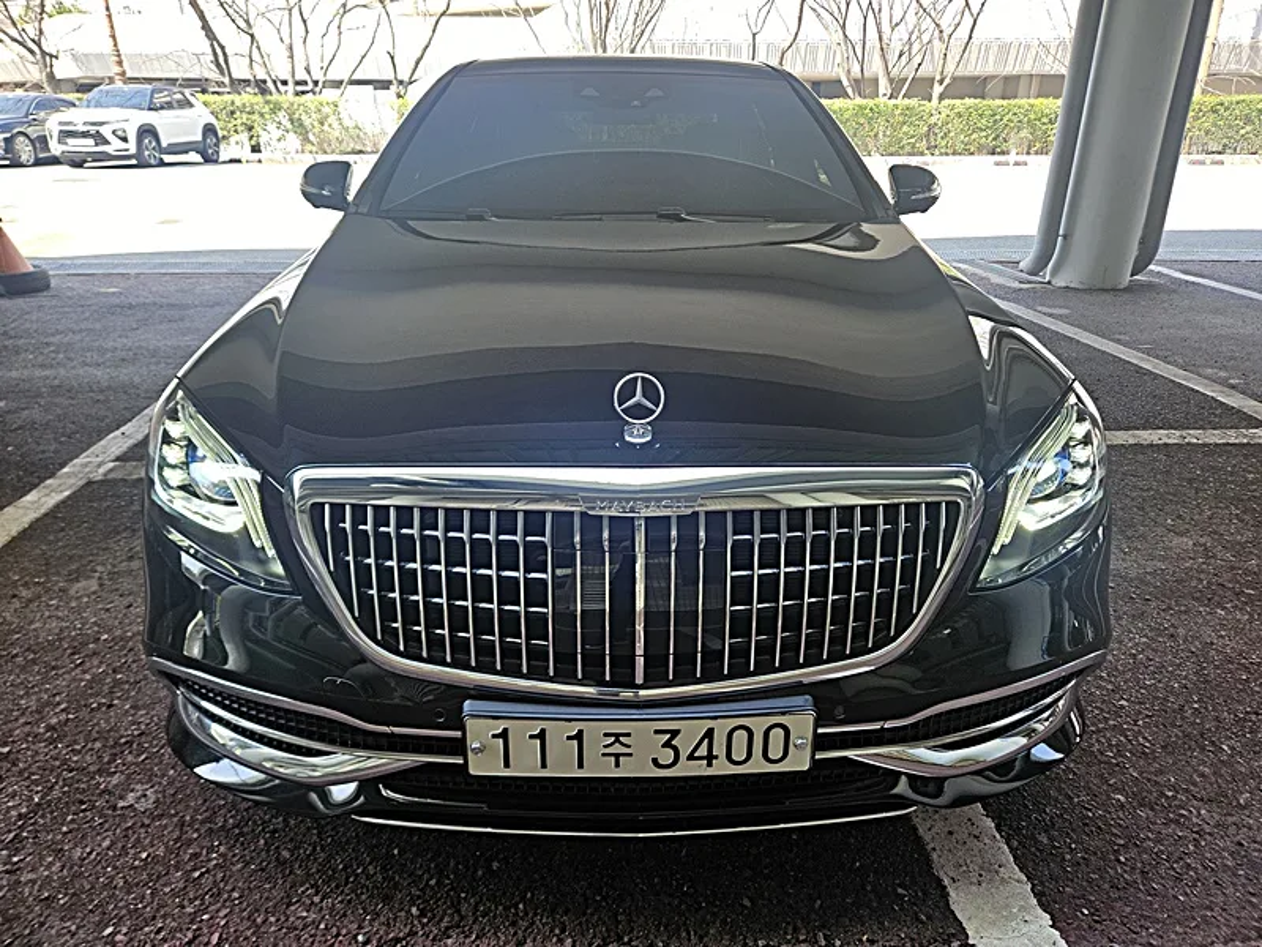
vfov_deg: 58.9
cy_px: 474
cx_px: 631
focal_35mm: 23
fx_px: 839
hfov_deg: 73.9
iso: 50
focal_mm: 5.4
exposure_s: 1/180
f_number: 1.8
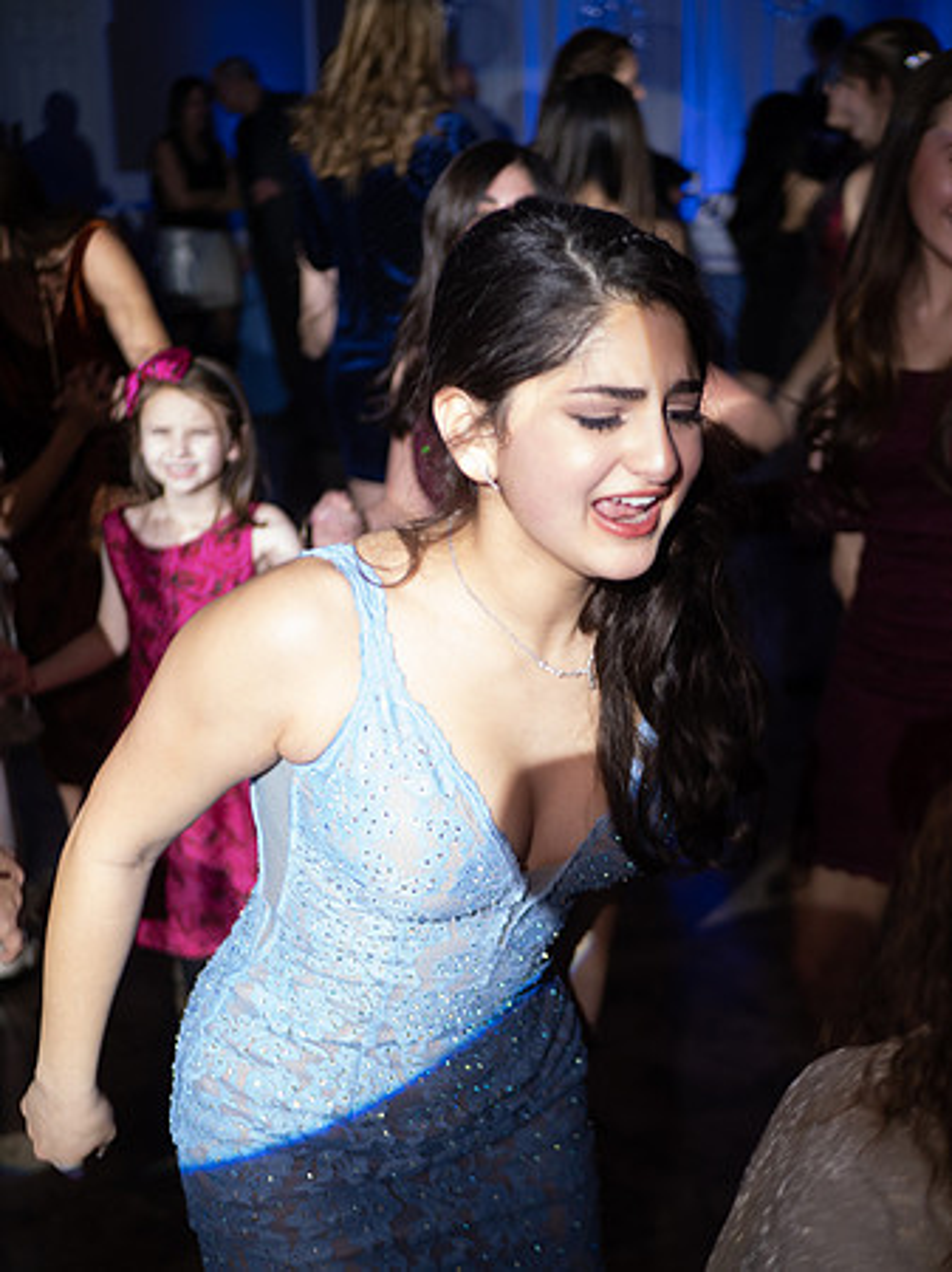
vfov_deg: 38.2
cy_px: 636
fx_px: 1835
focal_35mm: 50
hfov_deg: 29.1
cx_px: 476
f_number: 1.7
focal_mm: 25
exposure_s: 1/160
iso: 800
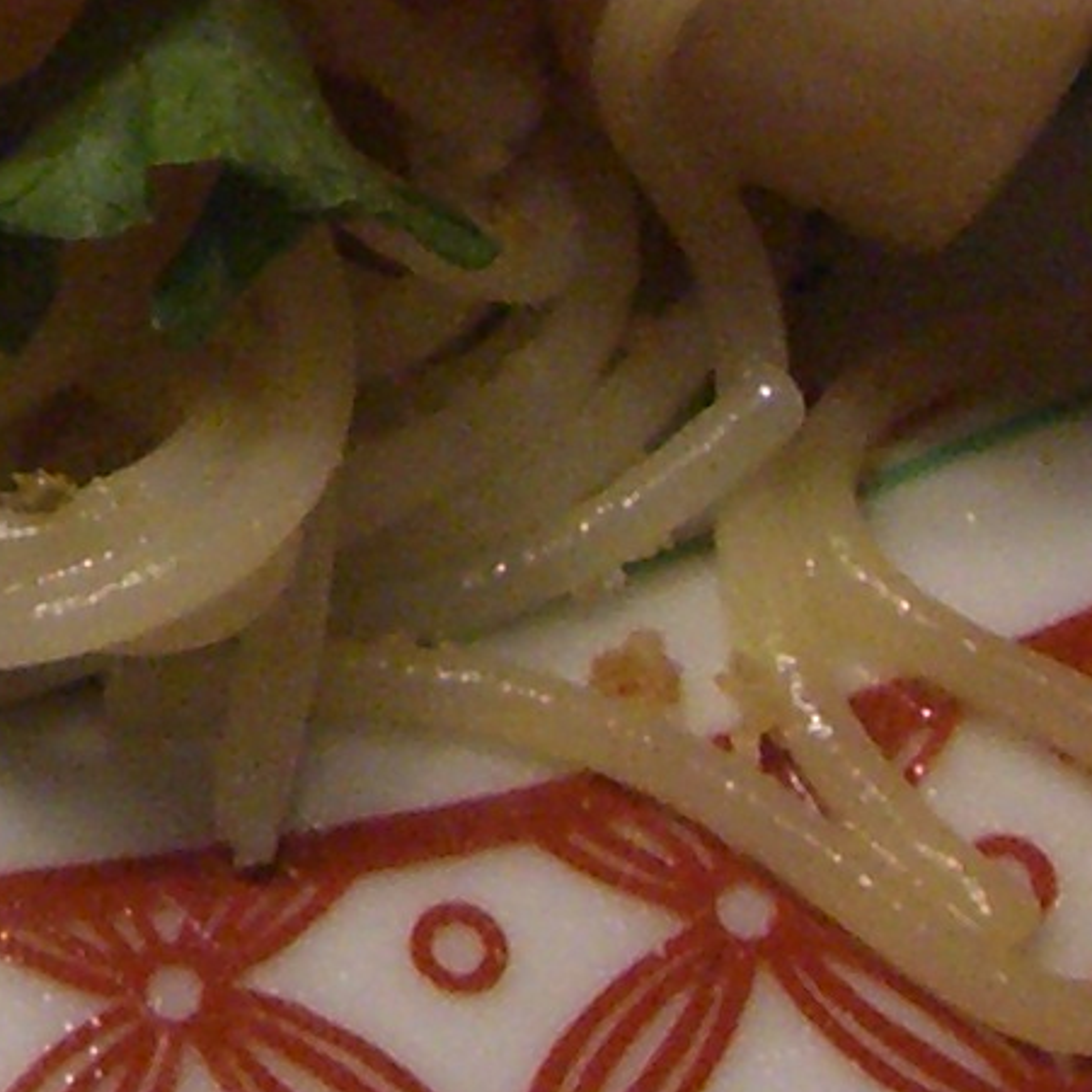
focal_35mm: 229
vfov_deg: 7.4
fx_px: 8173
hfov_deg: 7.4
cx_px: -845
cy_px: -1065
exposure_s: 1/80
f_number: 2.7
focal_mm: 6.2
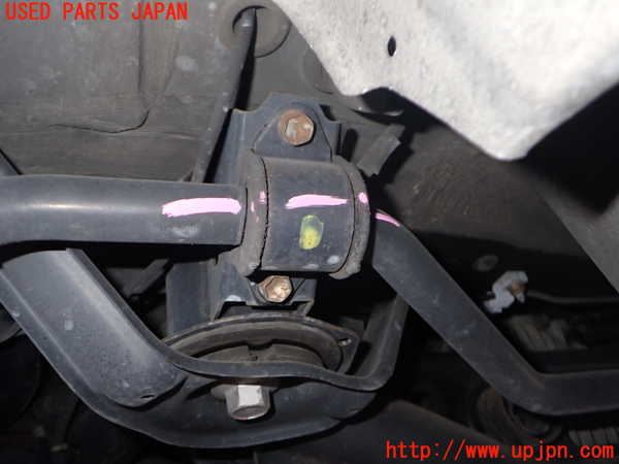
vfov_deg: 46.8
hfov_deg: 60.0
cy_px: 232
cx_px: 310
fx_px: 536
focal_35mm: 30
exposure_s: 1/30
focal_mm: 5.4
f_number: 6.3
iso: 250
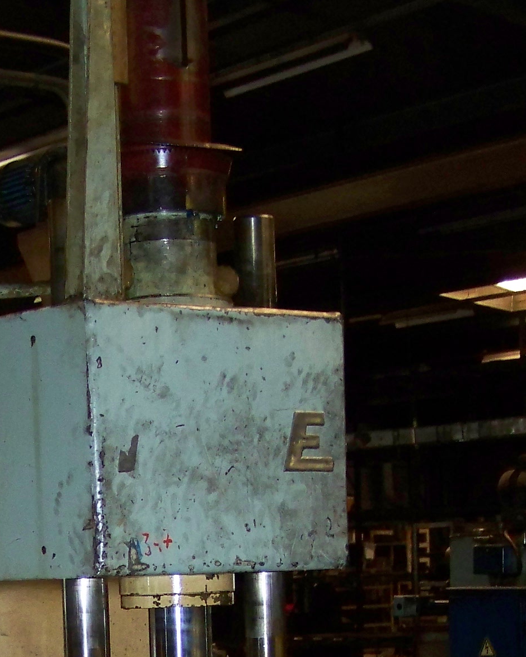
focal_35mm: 97
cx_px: 110
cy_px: 760
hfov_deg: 15.8
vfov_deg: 18.8
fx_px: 1888
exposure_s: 1/30
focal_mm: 6.3
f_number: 2.8
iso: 200
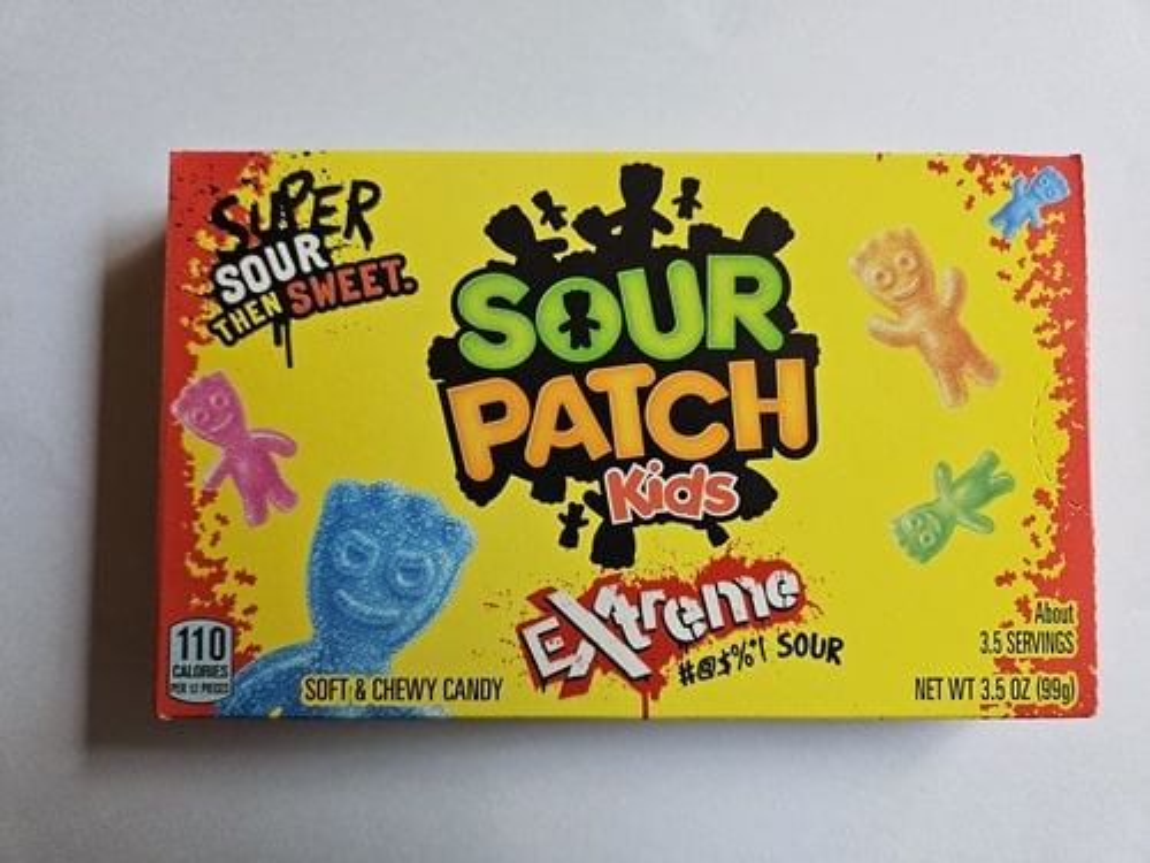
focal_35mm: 23
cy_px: 432
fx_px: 764
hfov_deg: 73.9
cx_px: 575
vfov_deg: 58.9
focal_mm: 5.4
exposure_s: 1/182
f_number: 1.8
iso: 50
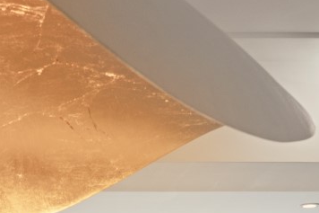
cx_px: -21
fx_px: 1169
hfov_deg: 15.2
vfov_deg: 9.4
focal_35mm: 132
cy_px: 481
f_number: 13
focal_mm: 29
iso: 200
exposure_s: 1/8
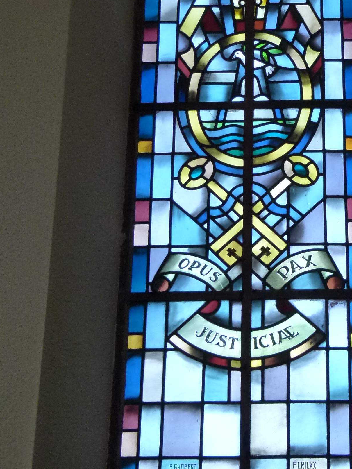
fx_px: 1505
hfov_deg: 13.3
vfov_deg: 17.7
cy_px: 145
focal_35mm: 111
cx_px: 272
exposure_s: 1/160
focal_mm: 12.6
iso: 320
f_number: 3.3
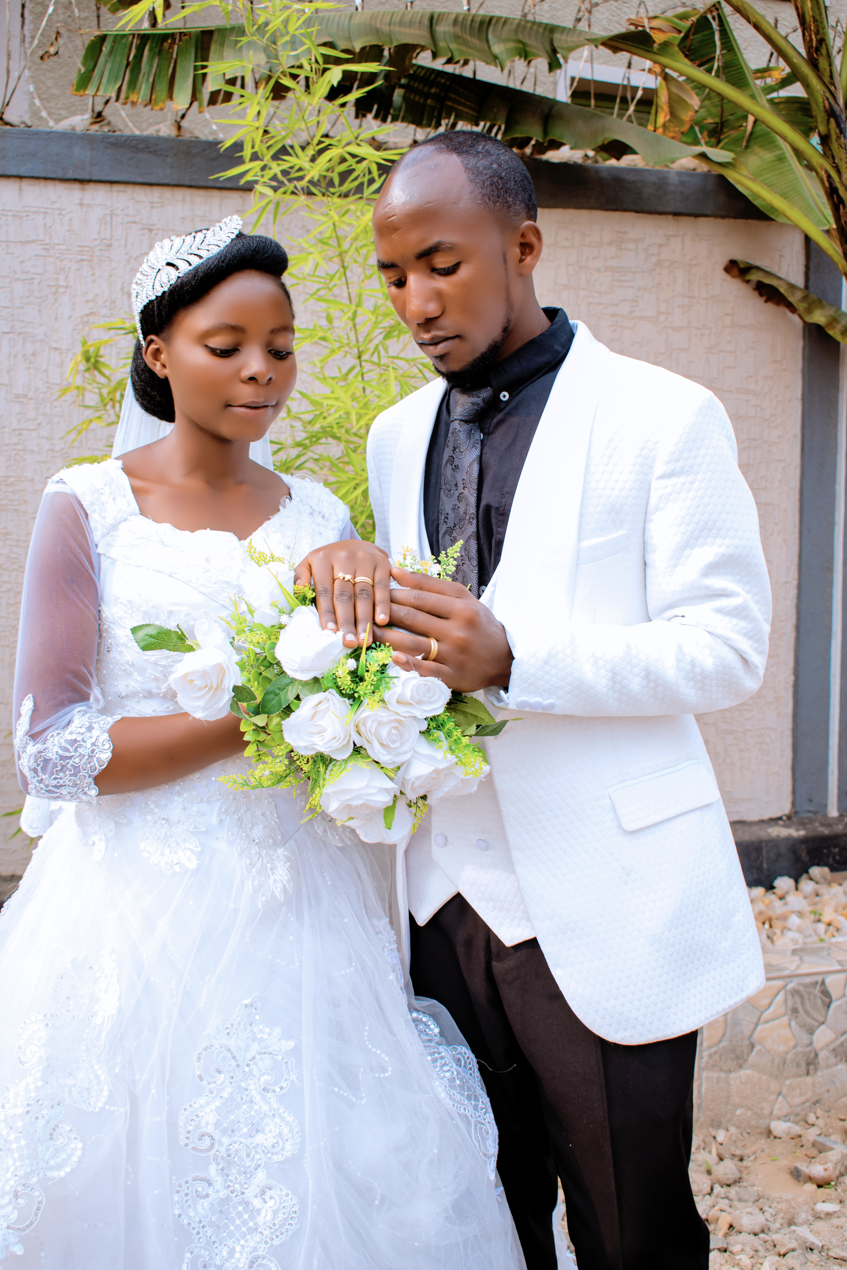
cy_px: 635
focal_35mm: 44
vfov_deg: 45.0
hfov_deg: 30.8
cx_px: 424
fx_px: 1535
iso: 100
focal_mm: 29
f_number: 5.6
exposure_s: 1/60
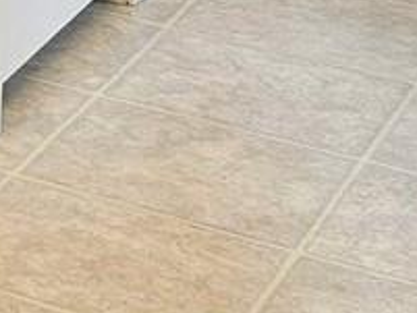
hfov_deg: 7.7
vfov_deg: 7.1
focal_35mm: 191
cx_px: -1135
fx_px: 2302
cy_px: -564
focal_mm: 5
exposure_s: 1/120
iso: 125
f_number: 1.8
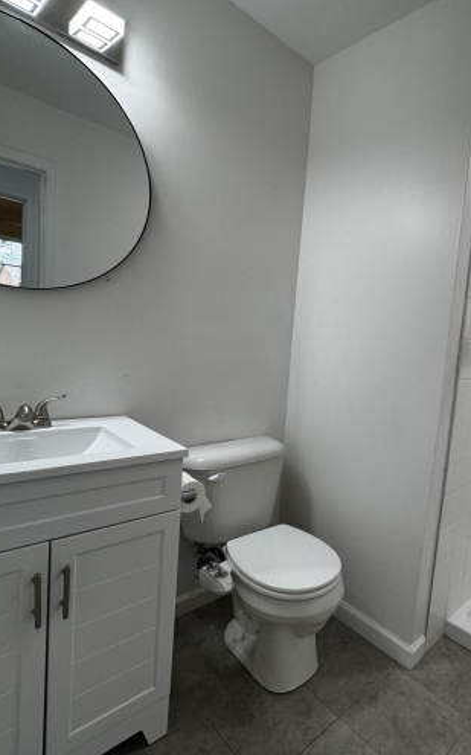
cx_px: 347
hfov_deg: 57.0
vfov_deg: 85.1
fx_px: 411
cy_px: 380
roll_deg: -5.7
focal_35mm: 20
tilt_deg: -6.5
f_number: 2.2
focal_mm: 2.22
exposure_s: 1/120
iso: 100
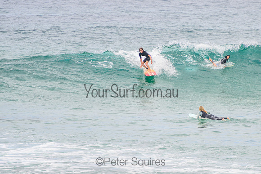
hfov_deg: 3.7
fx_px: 3991
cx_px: 175
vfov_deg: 2.5
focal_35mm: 550
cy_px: 86
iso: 250
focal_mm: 400
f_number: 5.6
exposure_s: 1/2000
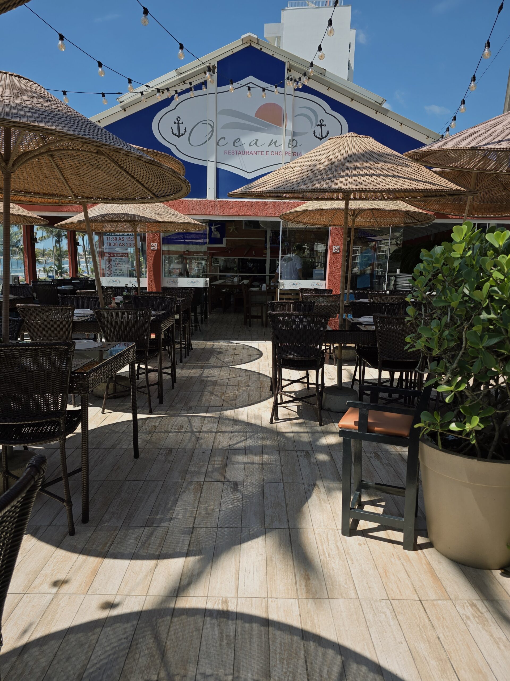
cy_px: 340
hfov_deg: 58.9
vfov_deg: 73.9
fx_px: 452
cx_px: 255
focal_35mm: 23
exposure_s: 1/616
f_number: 1.7
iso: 12
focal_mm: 6.3
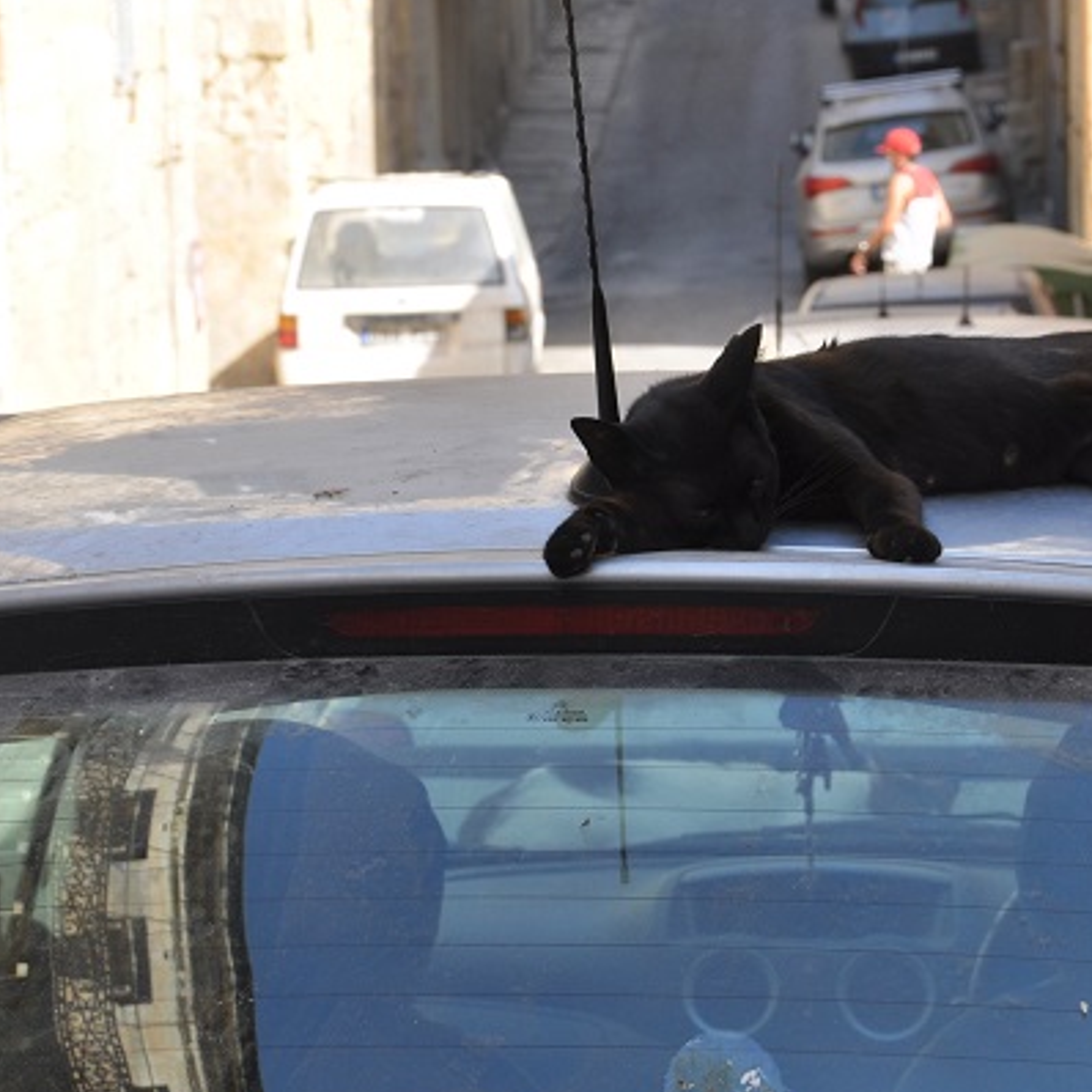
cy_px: 457
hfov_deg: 13.1
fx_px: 4747
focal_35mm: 133
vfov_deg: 13.1
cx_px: 593
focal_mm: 52
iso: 200
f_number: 11
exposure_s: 1/125
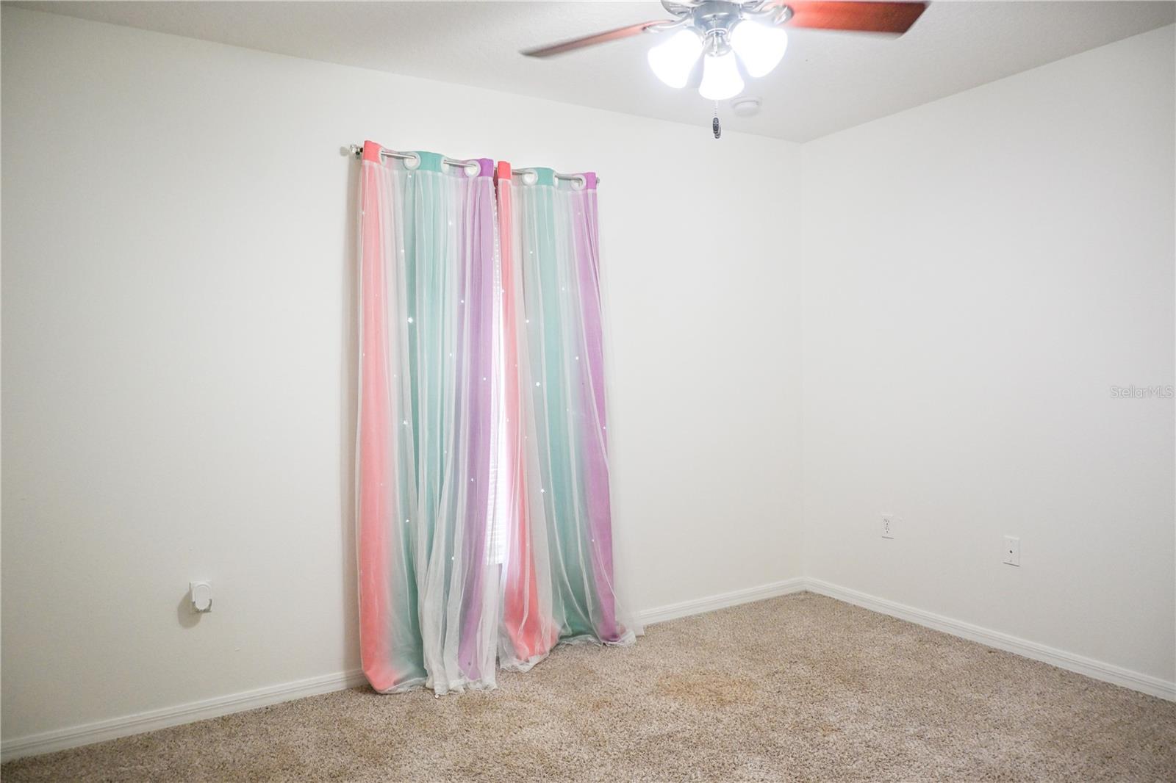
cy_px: 392
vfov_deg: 53.1
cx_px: 588
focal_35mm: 24
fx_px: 784
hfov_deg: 73.8
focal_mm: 16
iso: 560
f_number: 3.5
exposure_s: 1/125
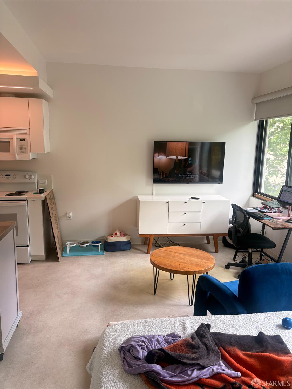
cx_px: 146
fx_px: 292
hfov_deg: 53.1
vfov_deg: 67.3
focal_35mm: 26
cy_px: 194
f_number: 1.6
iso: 50
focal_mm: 5.96
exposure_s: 1/121
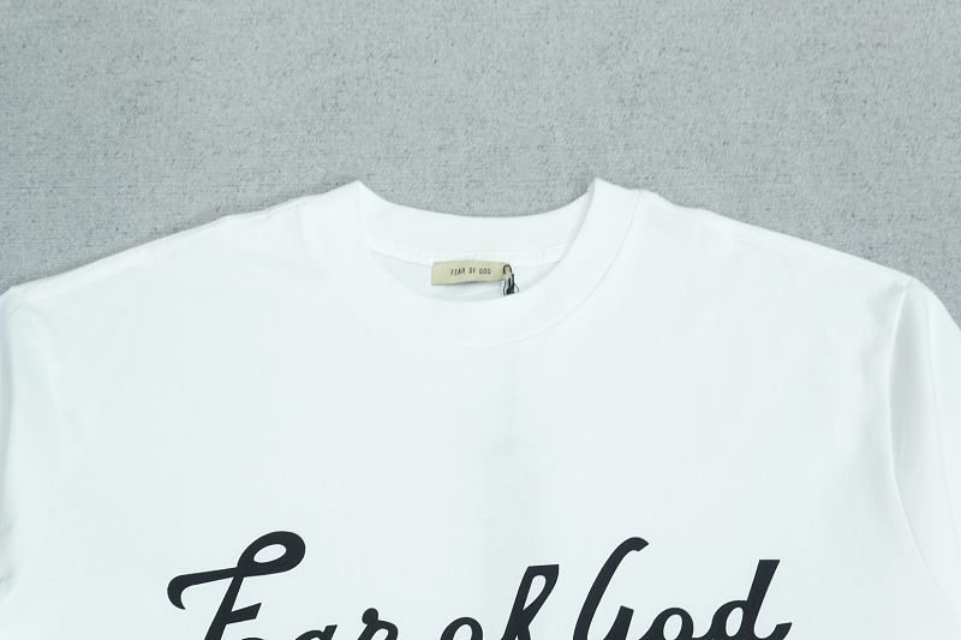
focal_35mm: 48
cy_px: 320
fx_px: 1281
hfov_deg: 41.1
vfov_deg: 28.1
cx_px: 480
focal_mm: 32
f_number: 8
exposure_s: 1/160
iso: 1000
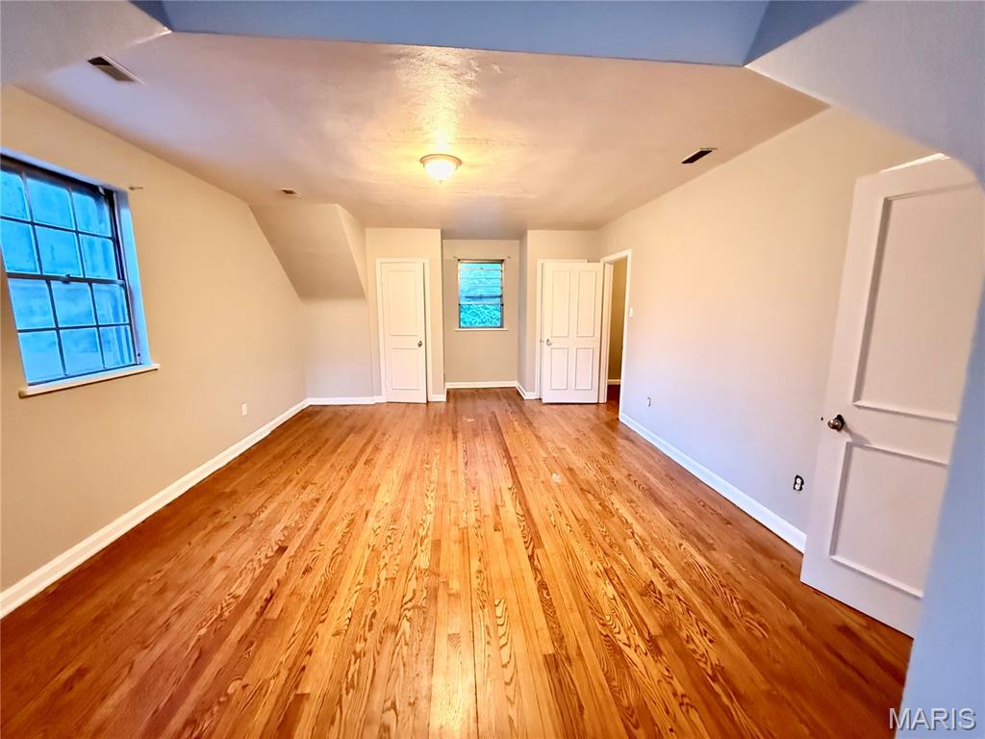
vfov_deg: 85.7
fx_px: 398
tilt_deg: -8.6
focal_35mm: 14
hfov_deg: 102.1
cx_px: 492
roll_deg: +0.3
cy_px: 370
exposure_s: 1/30
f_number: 2.2
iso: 1600
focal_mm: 2.22
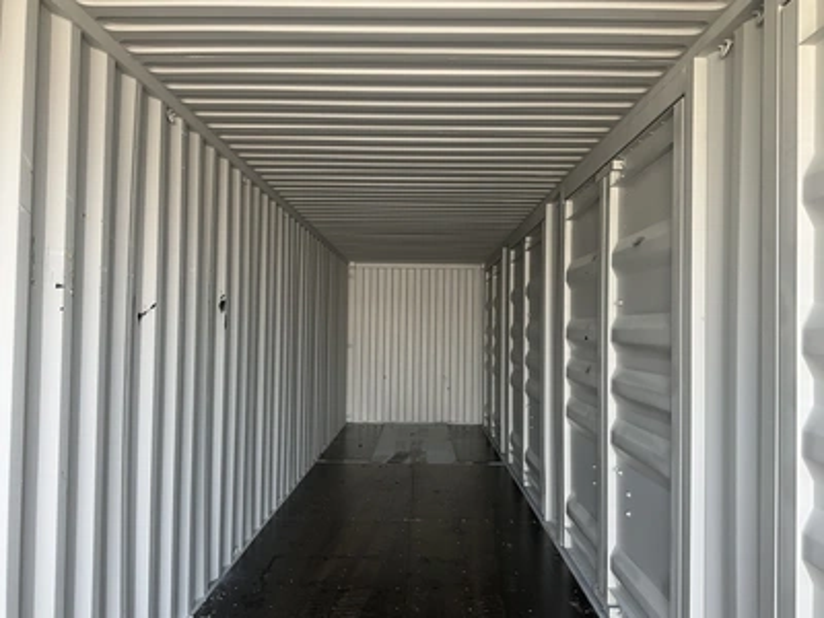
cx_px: 412
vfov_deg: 48.2
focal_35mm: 29
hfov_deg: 61.7
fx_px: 690
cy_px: 309
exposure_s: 1/122
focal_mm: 3
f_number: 1.8
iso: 50
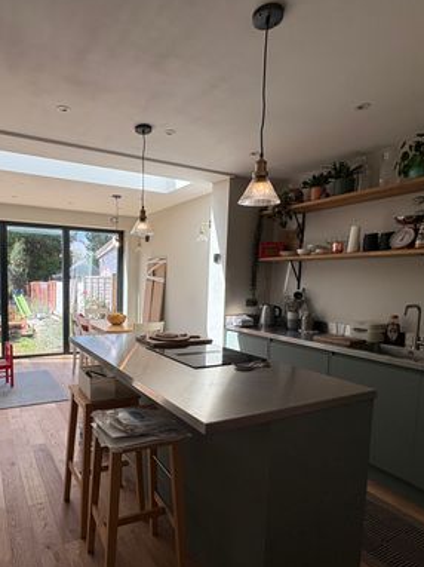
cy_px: 315
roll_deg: -0.7
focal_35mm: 22
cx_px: 148
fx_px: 360
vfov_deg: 76.2
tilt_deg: -5.5
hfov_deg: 59.9
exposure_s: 1/430
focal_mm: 2.22
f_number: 2.2
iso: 64
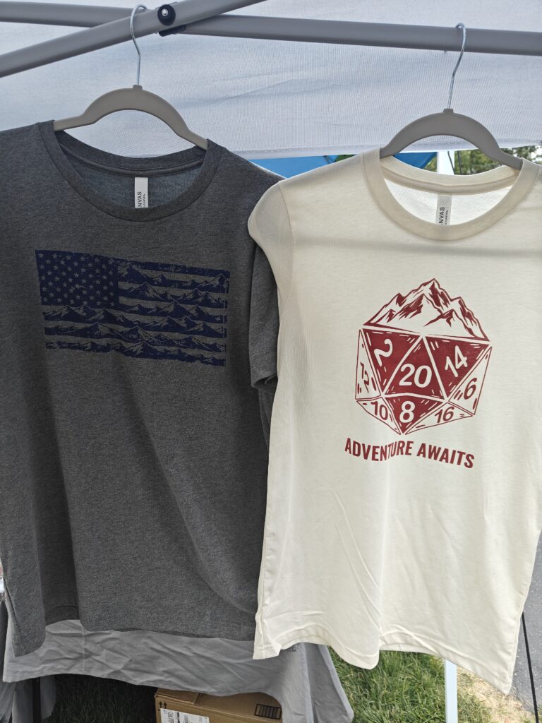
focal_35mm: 24
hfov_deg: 56.8
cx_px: 271
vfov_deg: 71.6
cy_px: 362
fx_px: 501
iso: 50
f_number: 1.8
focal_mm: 5.59
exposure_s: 1/292
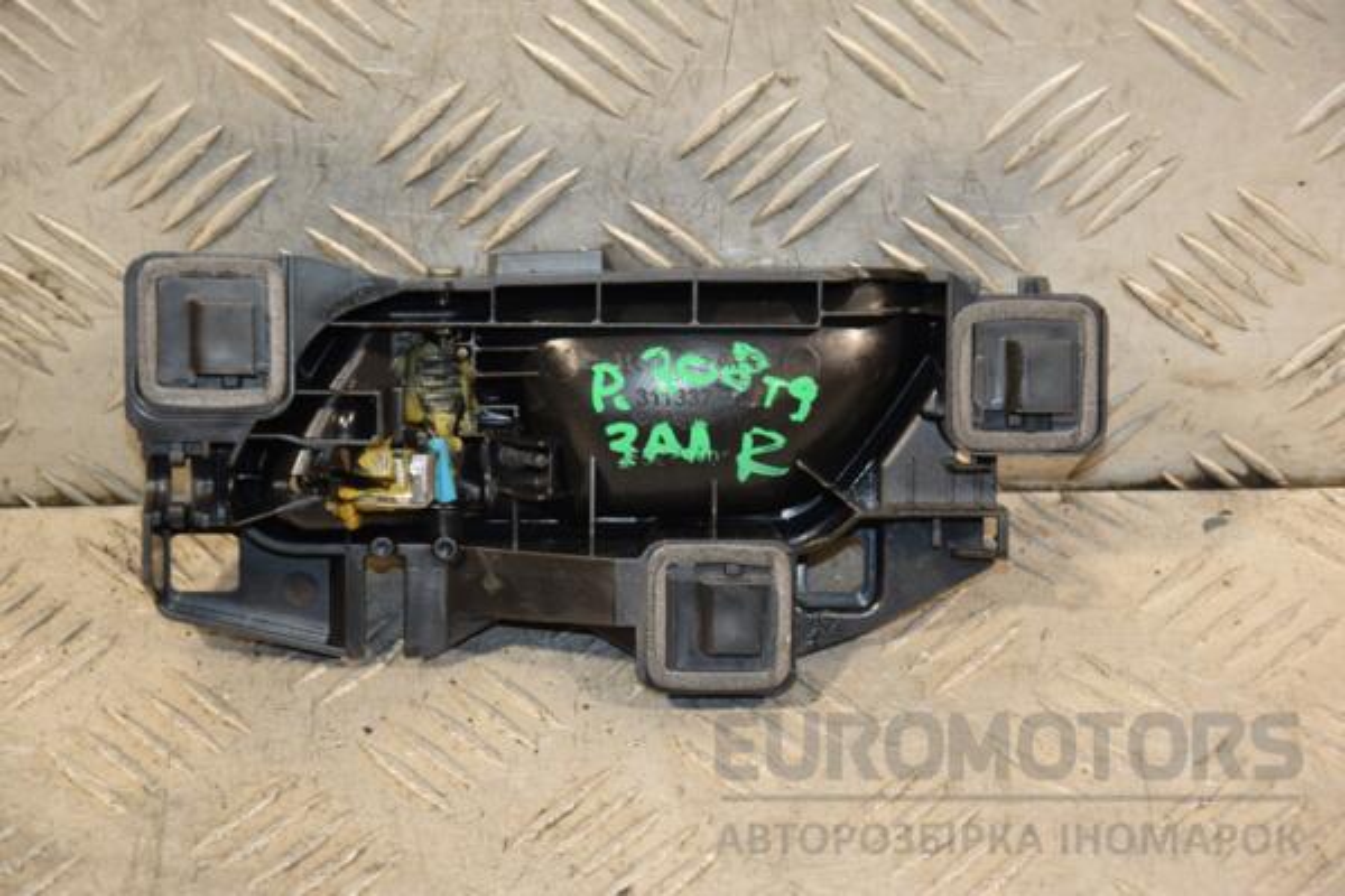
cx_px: 672
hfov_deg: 16.1
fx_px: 4763
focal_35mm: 128
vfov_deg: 10.8
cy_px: 448
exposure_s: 1/100
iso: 800
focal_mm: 85
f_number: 5.6
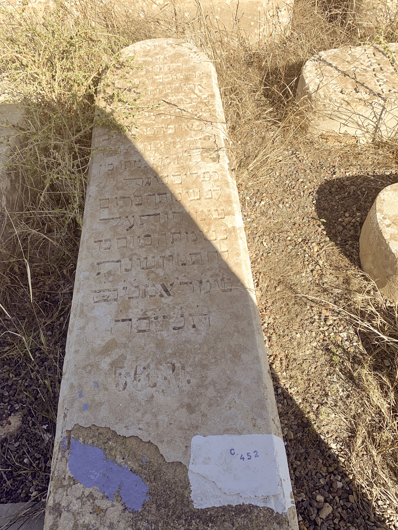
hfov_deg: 53.1
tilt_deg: -54.1
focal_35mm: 26
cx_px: 199
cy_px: 265
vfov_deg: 67.3
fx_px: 399
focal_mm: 4.25
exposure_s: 1/1610
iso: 25
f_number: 1.8
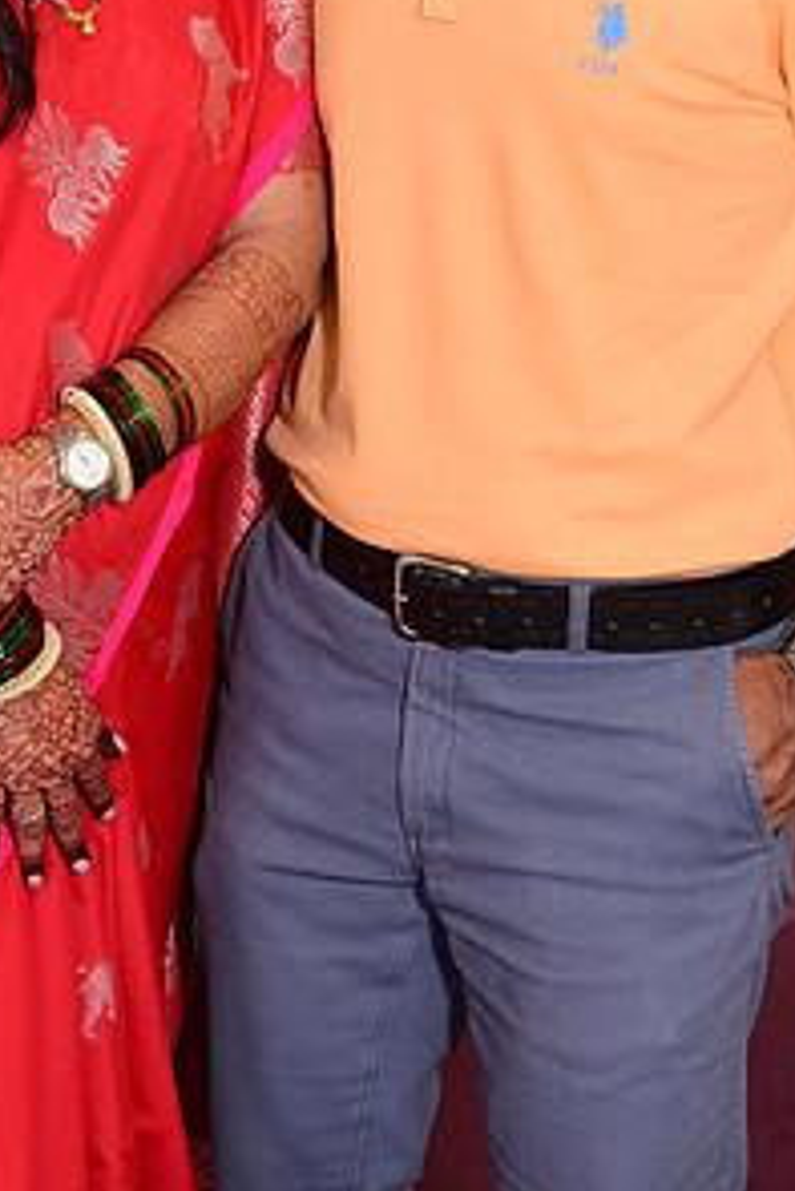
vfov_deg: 15.9
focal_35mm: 128
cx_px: 301
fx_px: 4235
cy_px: 238
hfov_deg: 10.7
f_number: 4.5
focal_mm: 65
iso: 1250
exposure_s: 1/160
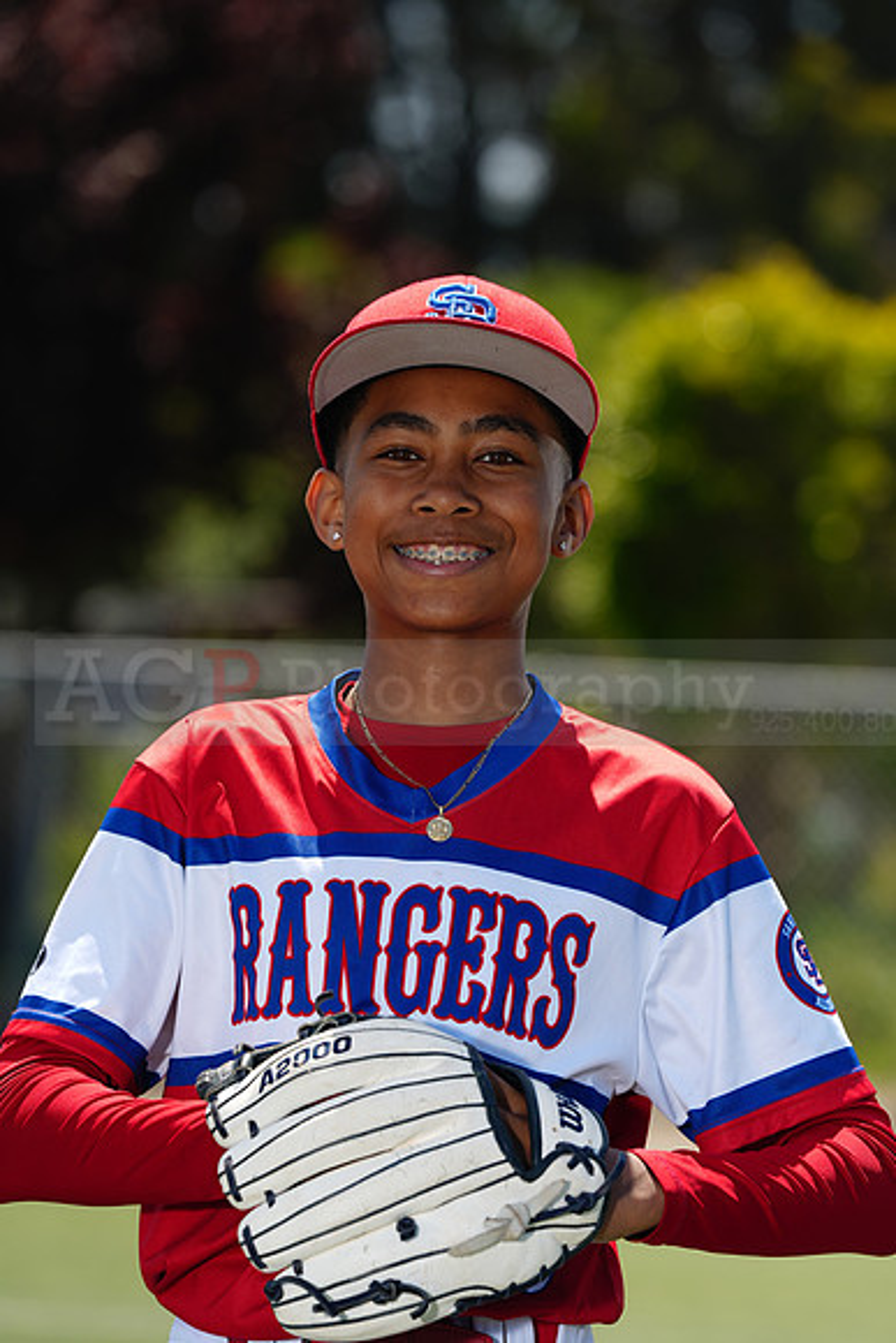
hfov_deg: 7.1
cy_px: 672
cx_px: 448
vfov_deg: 10.6
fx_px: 7238
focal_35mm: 194
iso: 50
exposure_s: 1/250
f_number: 5
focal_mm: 194
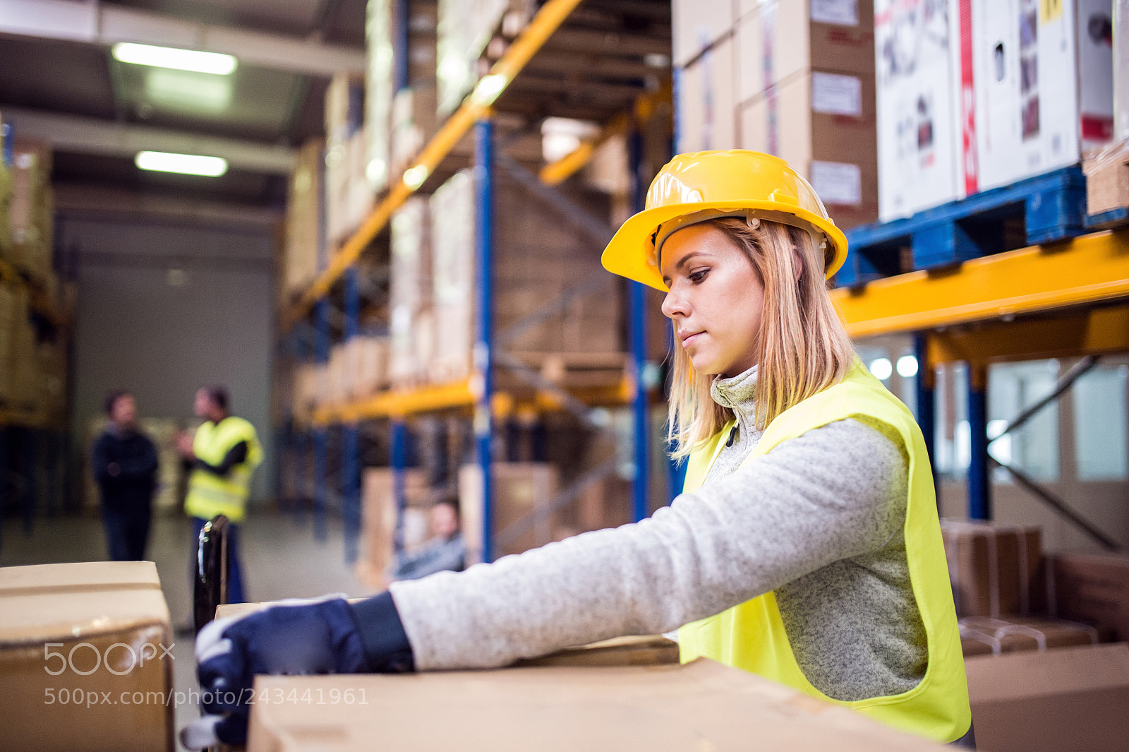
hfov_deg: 54.5
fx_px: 1097
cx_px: 564
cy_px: 376
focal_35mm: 35
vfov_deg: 37.8
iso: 3200
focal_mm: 35
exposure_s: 1/400
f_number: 1.6
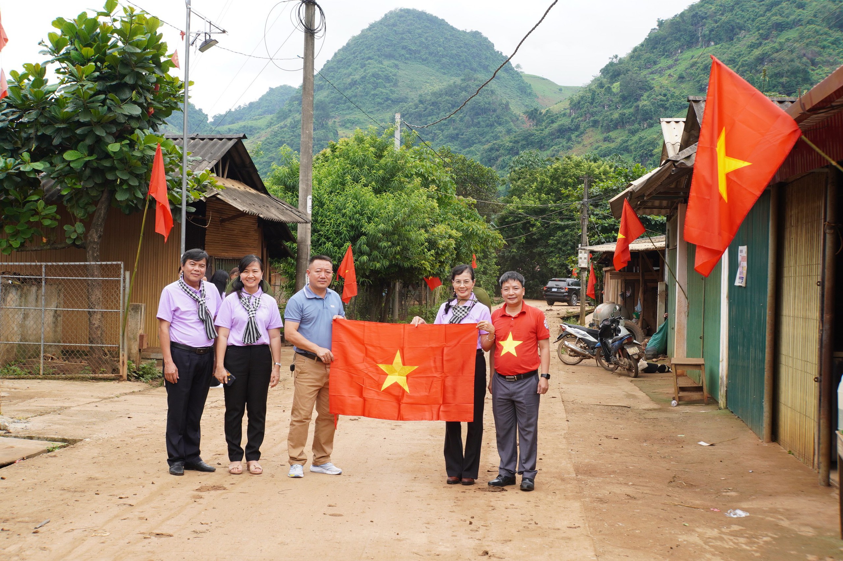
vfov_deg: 27.2
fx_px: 1158
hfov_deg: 40.0
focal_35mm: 50
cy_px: 280
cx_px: 422
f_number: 7.1
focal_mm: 33
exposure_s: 1/160
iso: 200
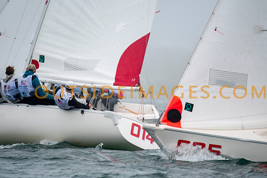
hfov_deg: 4.5
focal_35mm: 459
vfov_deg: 3.0
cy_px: 89
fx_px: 3403
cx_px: 133
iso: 250
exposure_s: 1/3200
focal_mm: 300
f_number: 4
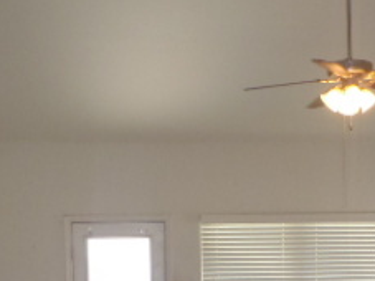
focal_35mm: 79
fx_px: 855
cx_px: 302
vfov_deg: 17.8
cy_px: 327
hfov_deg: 24.3
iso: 250
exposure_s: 1/30
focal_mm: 5
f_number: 3.9
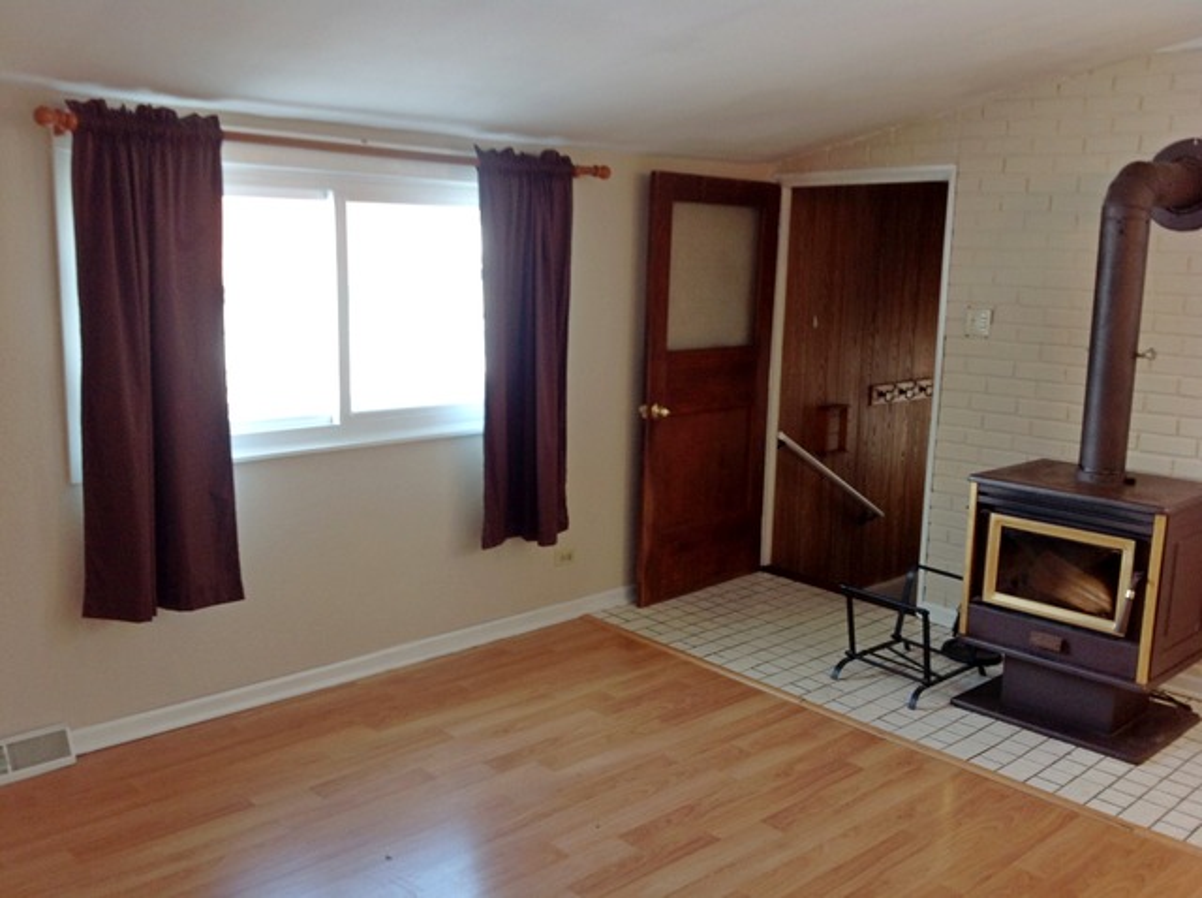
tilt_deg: -10.2
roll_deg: -2.9
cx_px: 601
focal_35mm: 35
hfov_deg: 52.7
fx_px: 1214
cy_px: 449
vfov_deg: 40.6
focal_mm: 4.28
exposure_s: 1/20
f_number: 2.4
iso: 50
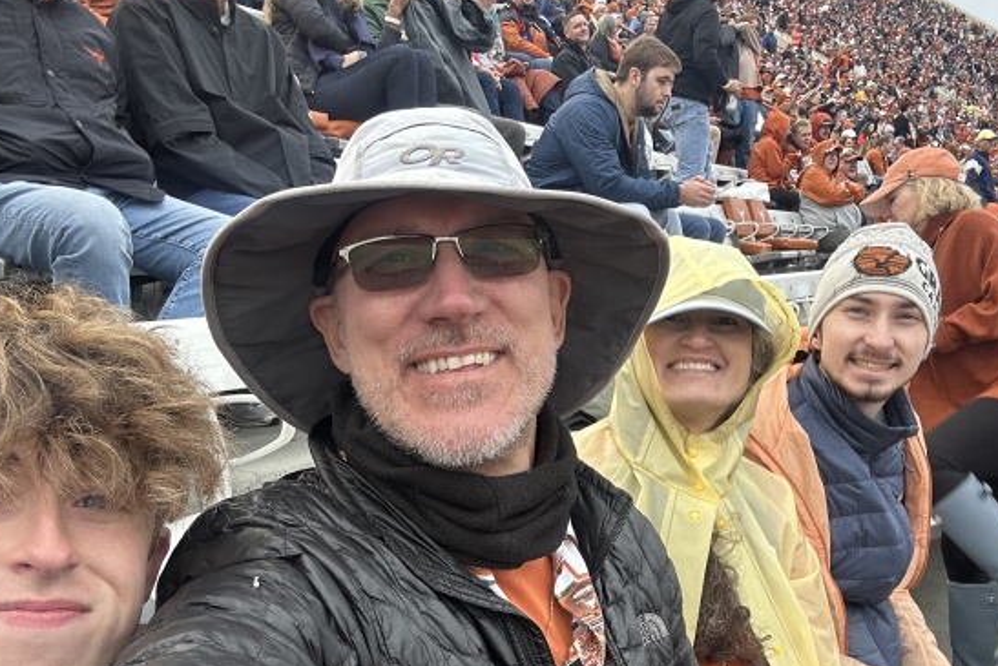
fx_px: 970
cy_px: 463
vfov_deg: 37.3
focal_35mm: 35
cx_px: 556
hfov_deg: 54.3
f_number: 1.9
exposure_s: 1/121
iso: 25
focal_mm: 2.69
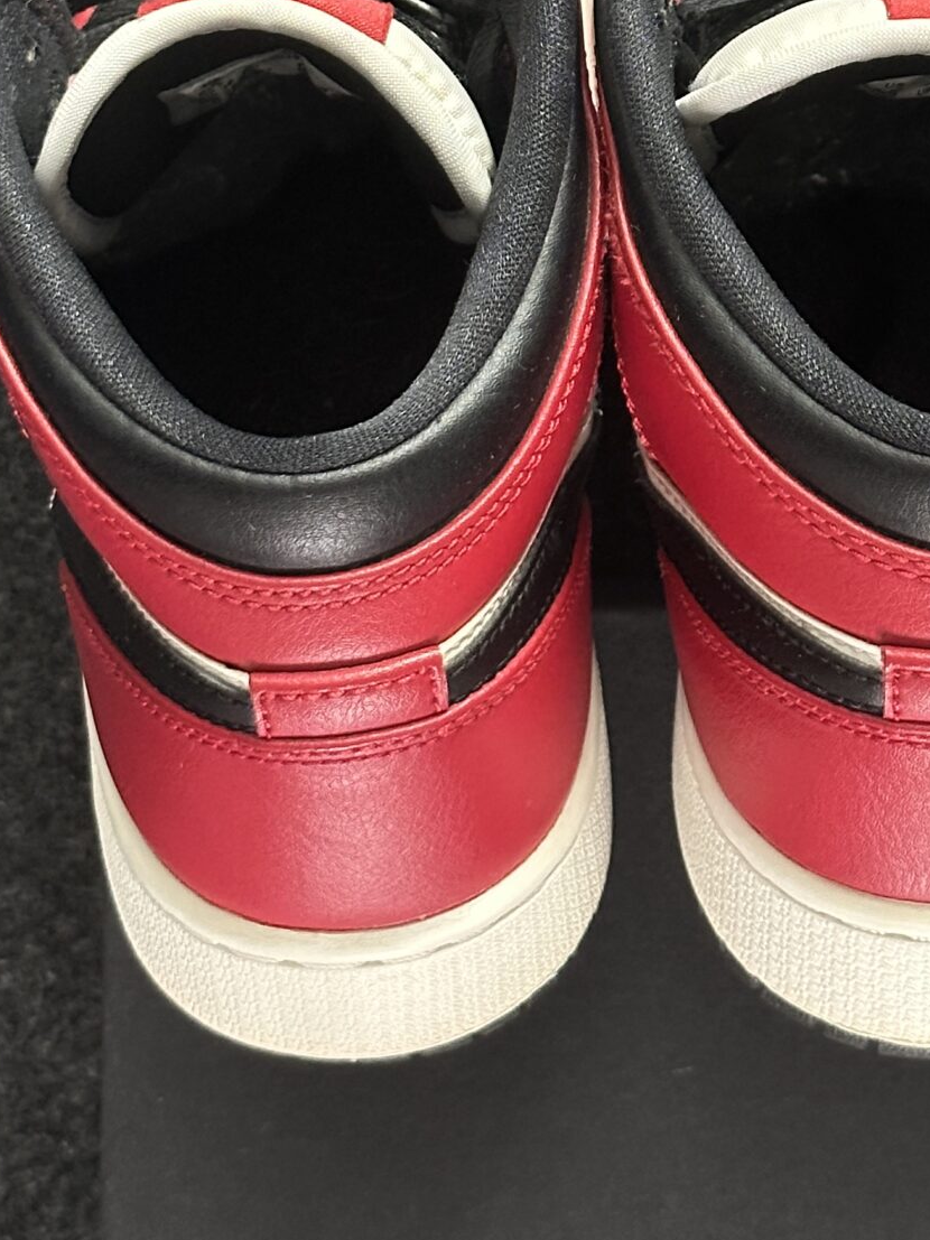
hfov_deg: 13.3
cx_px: 613
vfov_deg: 17.5
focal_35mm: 111
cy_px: 119
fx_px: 3977
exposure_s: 1/25
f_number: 1.78
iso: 500
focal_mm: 6.86
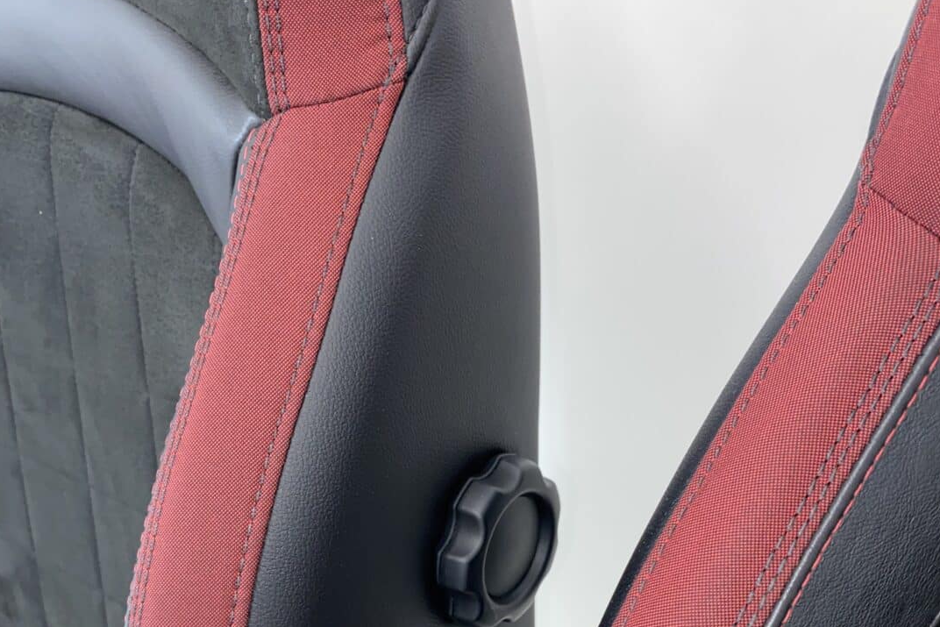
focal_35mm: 37
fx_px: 966
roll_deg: +3.8
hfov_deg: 51.9
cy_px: 523
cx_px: 478
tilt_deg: -36.1
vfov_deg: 34.6
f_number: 1.8
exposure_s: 1/17
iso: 50
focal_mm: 4.25
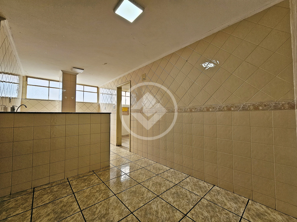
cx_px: 148
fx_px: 112
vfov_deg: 89.9
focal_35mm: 13
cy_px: 111
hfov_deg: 106.2
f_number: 2.2
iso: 80
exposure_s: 1/120
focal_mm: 2.2
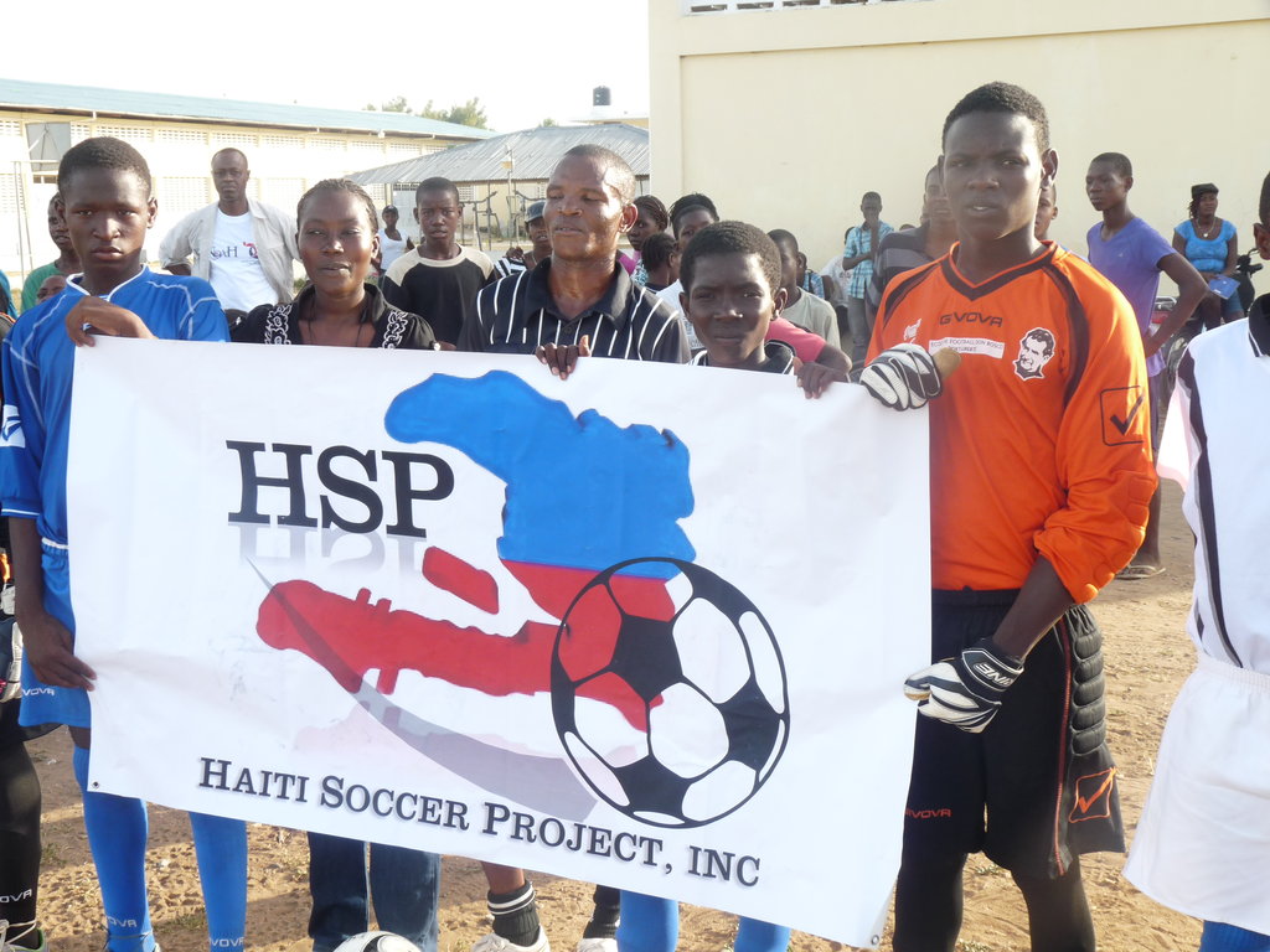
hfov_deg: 38.2
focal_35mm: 50
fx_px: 1834
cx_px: 635
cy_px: 476
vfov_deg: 29.1
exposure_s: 1/160
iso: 100
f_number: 4
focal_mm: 9
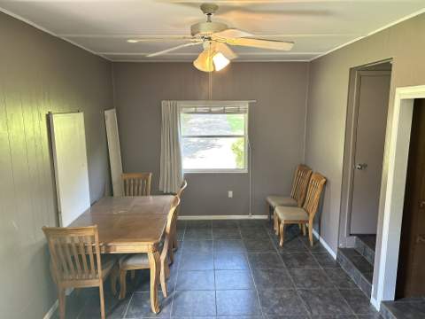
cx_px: 212
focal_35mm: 26
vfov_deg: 53.1
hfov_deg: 67.3
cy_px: 160
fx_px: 319
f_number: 1.5
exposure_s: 1/62
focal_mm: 5.7
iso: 125
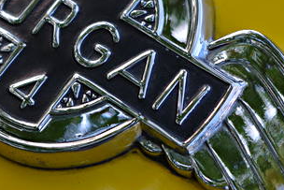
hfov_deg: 7.4
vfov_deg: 5.0
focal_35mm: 278
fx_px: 2192
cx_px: 131
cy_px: 54
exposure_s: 1/100
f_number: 7.1
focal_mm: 55
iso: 200
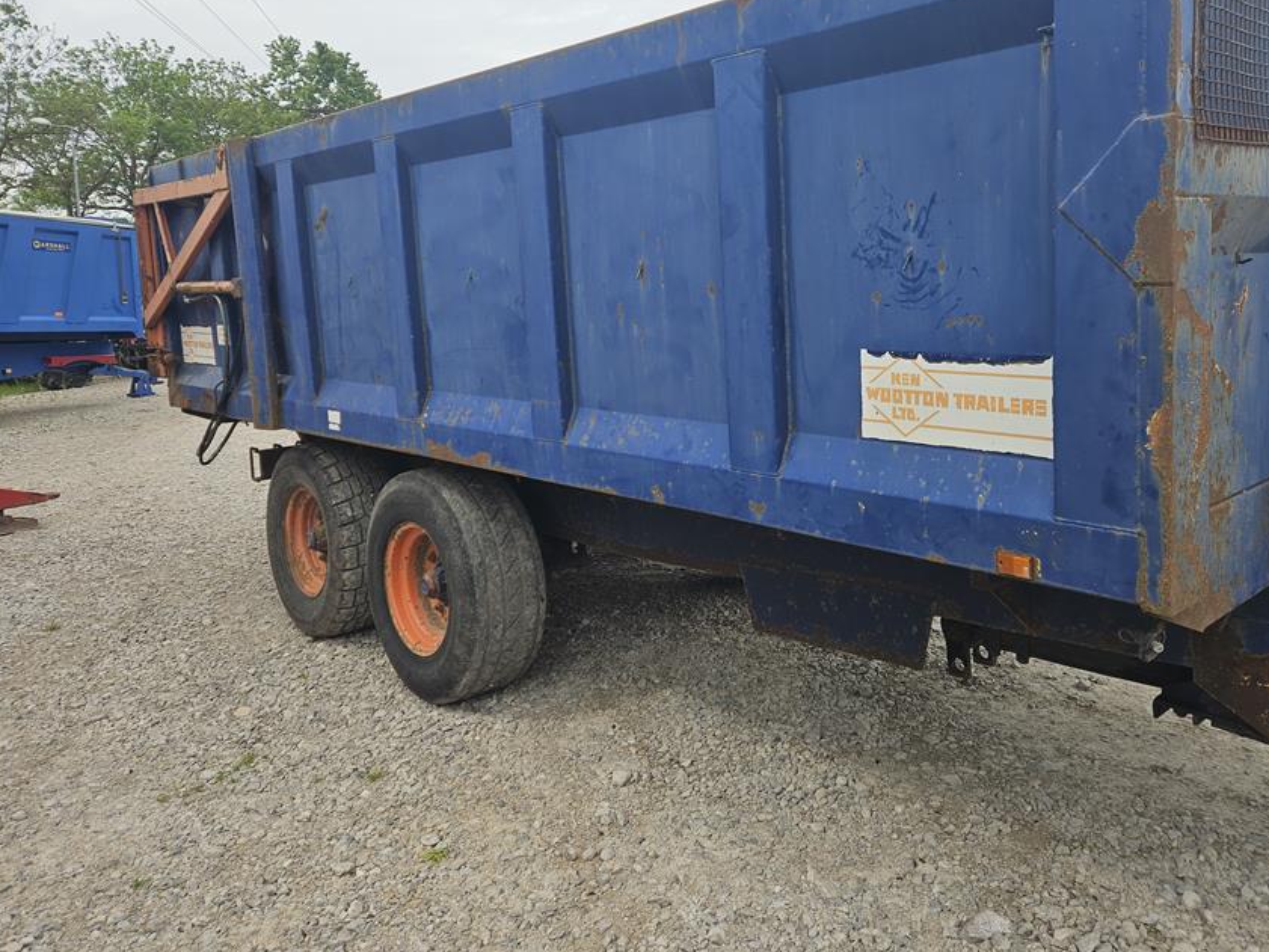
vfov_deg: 49.4
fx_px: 1027
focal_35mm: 28
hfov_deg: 63.2
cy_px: 376
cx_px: 712
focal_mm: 5.4
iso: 25
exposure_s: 1/1297
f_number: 1.8
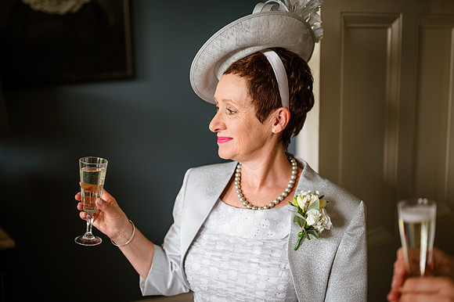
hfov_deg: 39.6
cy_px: 151
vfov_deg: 27.0
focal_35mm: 50
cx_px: 227
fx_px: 630
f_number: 2
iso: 450
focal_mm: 50
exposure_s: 1/250
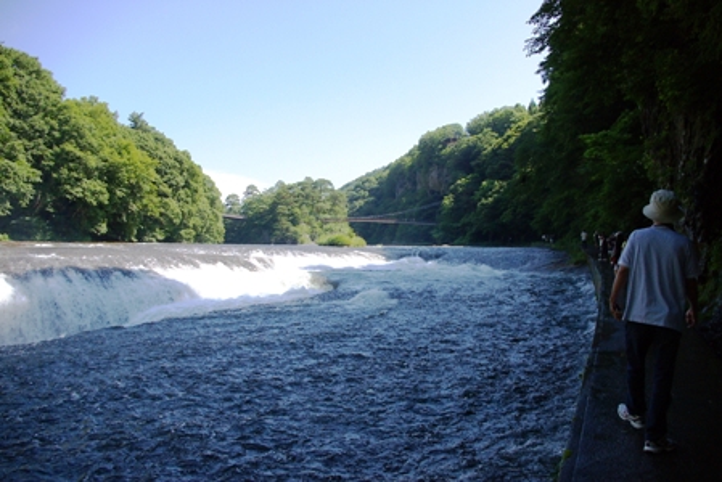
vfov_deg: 48.0
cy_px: 241
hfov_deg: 67.3
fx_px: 542
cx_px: 361
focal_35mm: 27
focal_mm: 18
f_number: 8
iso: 800
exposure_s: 1/500
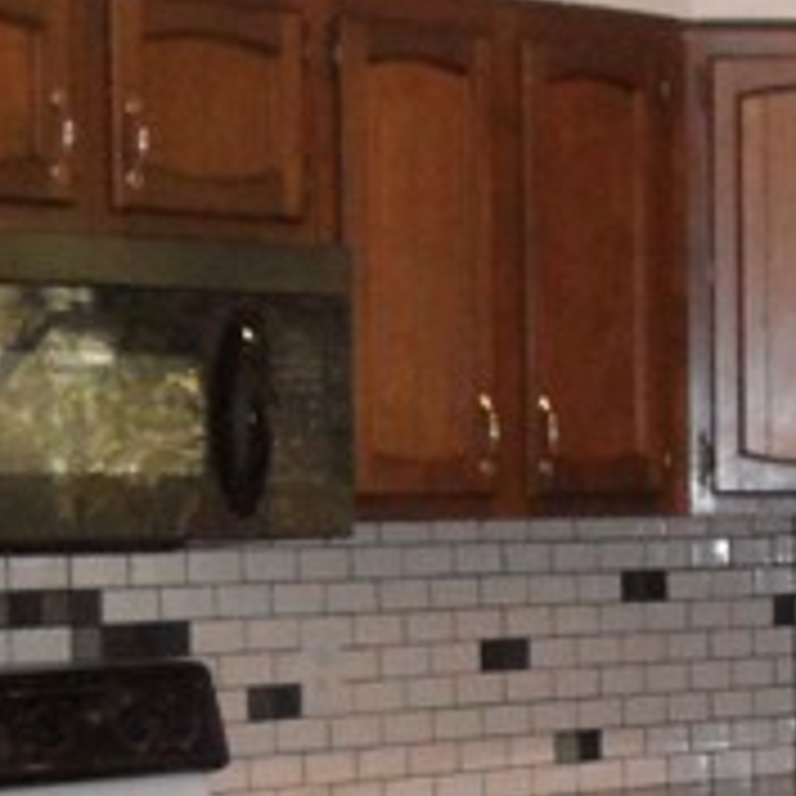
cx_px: 1138
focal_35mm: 138
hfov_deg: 12.1
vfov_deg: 12.6
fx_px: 3590
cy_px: 657
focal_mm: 4.9
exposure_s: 1/45
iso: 400
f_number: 3.5
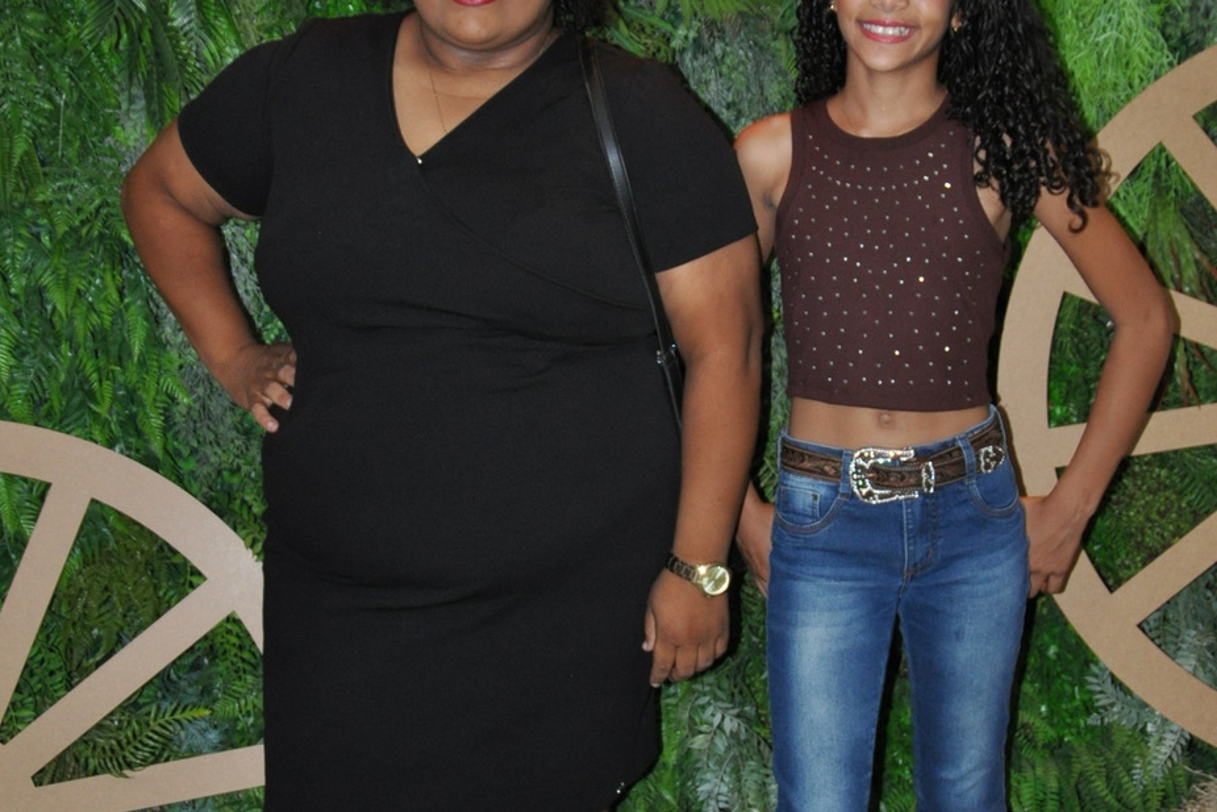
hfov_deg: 29.7
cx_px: 610
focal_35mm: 68
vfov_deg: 20.0
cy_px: 311
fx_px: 2299
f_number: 4.2
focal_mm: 30
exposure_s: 1/60
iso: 800
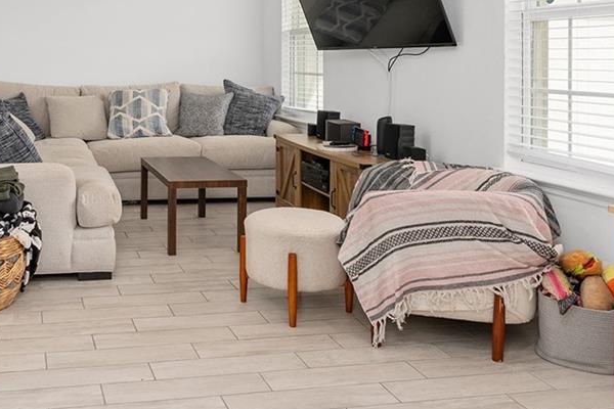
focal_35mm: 41
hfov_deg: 45.7
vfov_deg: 31.7
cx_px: 133
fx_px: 691
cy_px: 53
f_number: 7.1
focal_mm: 15.2
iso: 640
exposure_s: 1/30
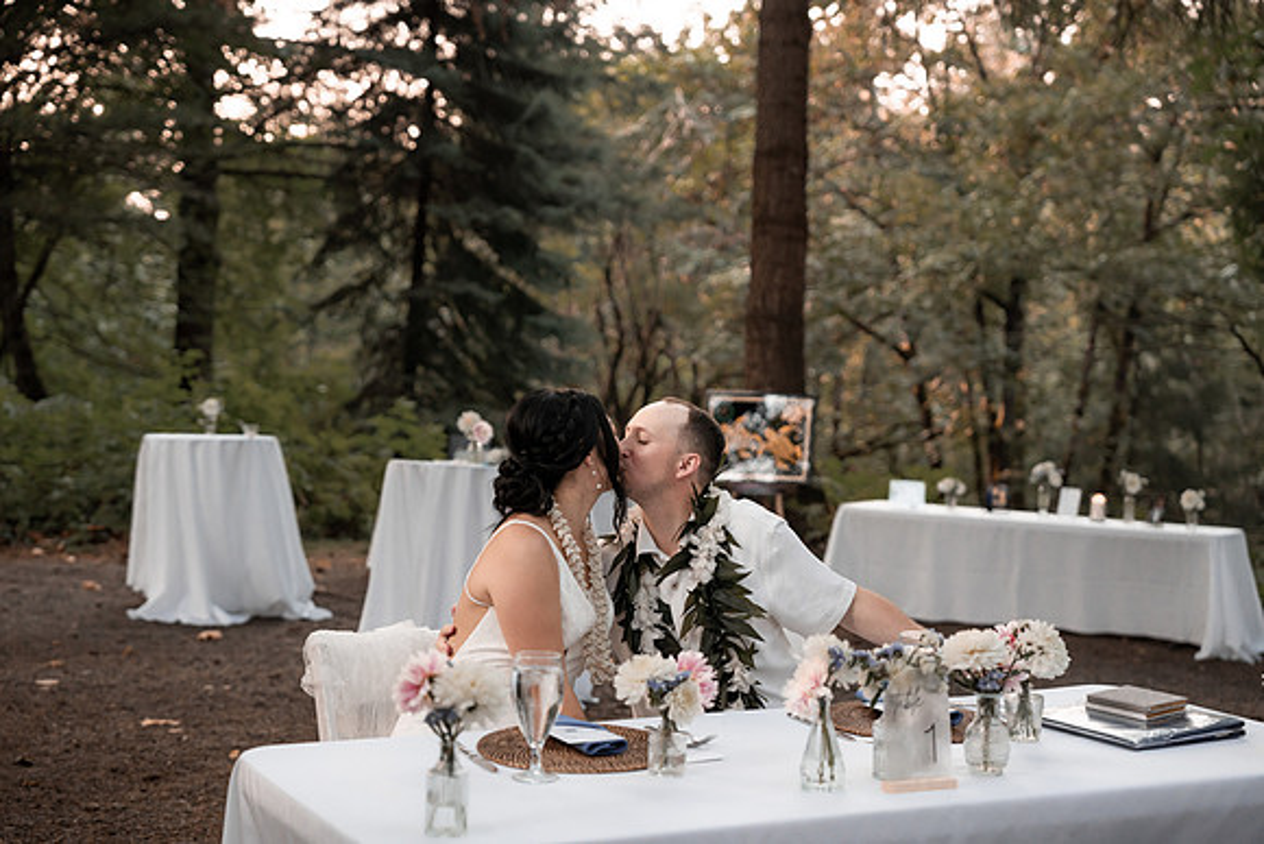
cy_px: 422
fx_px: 2002
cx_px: 632
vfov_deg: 23.8
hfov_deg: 35.0
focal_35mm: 57
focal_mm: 57
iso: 1000
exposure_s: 1/800
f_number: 2.8
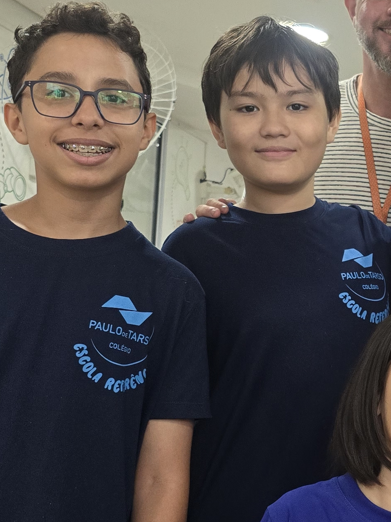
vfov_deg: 26.6
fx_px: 1099
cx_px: 473
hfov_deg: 19.0
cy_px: 324
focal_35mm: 73
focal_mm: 6.3
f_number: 1.7
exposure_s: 1/120
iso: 320
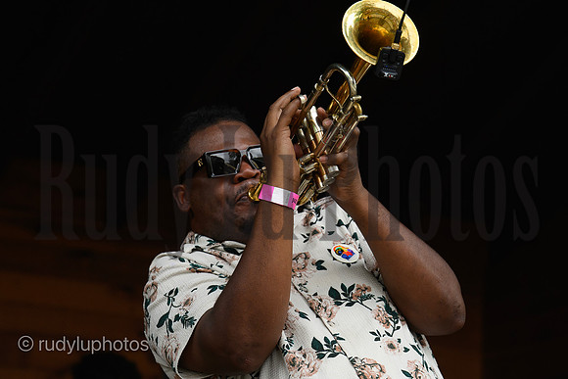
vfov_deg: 9.9
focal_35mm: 138
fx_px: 2178
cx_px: 284
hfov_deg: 14.9
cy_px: 190
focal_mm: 92
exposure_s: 1/1600
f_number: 4
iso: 800
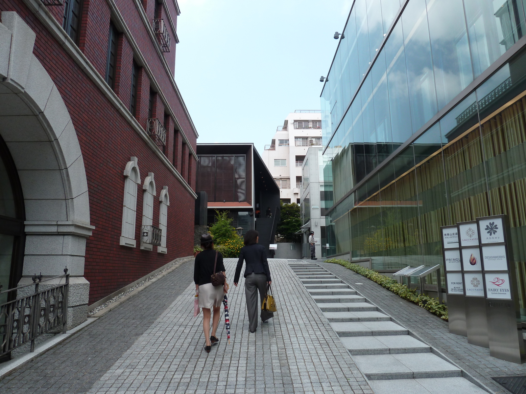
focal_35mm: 25
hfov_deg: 69.4
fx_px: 380
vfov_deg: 54.9
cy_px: 197
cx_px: 263
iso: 80
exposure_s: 1/250
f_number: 4
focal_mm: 4.1
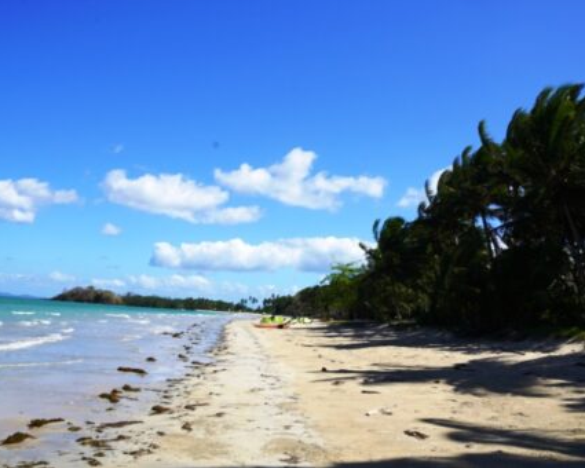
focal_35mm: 29
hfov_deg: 60.1
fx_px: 502
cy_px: 228
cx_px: 247
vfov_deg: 50.0
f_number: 10
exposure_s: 1/200
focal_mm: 25
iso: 100
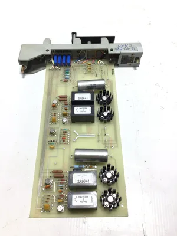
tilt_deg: -59.2
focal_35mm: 31
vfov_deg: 58.4
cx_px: 88
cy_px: 118
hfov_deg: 45.4
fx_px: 211
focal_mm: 3.3
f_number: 2.4
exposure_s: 1/120
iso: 32
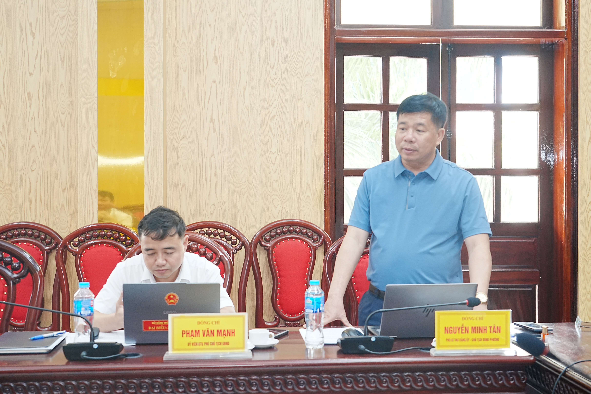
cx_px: 296
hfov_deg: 41.1
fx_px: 788
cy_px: 197
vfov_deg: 28.1
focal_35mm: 48
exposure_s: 1/125
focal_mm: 48
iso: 2000
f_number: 5
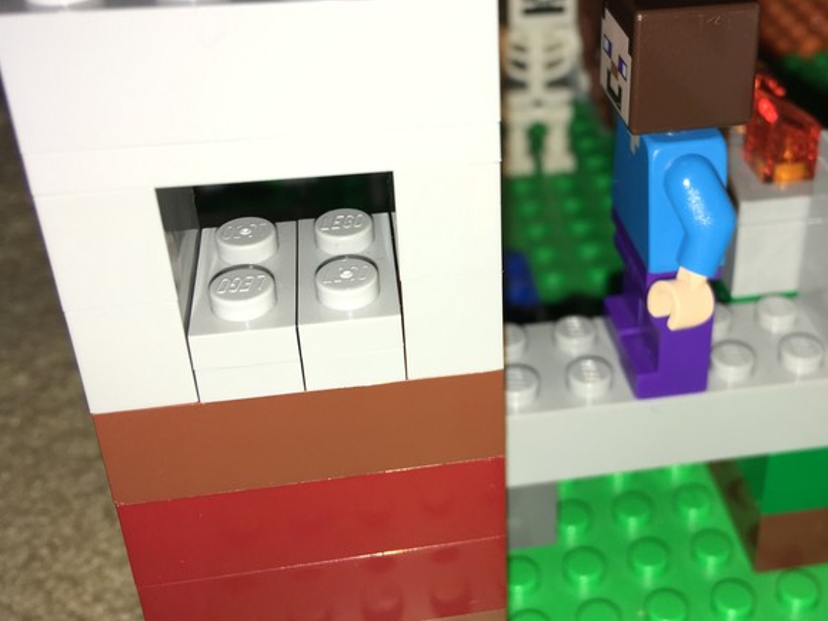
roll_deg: +0.2
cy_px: 242
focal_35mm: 45
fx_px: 1076
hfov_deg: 41.3
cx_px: 582
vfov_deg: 32.1
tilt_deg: -33.3
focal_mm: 4.15
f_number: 2.2
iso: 25
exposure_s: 1/231
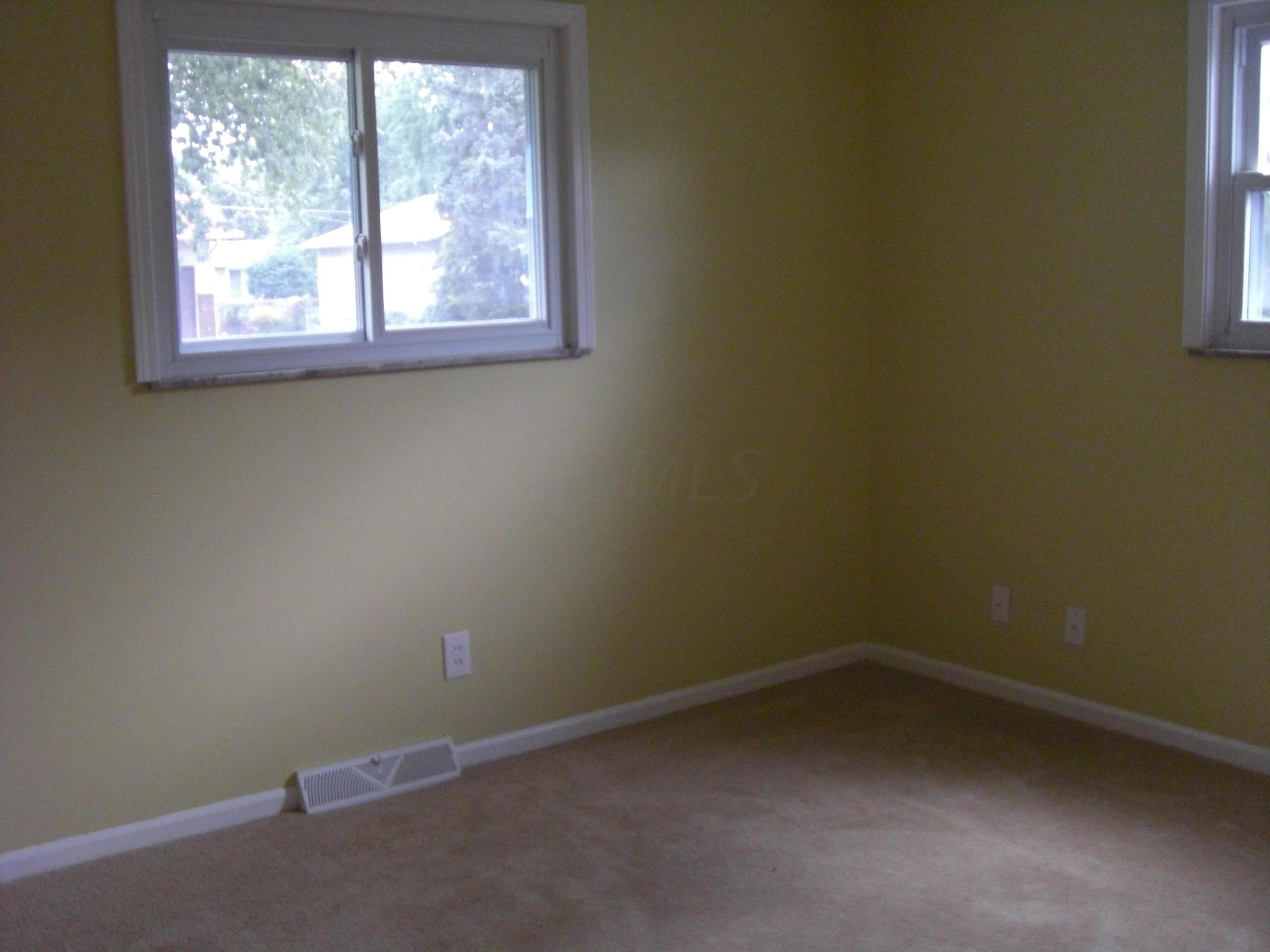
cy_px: 476
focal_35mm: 38
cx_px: 635
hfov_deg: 49.0
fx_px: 1394
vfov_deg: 37.7
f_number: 2.7
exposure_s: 1/125
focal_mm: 6.2
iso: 400
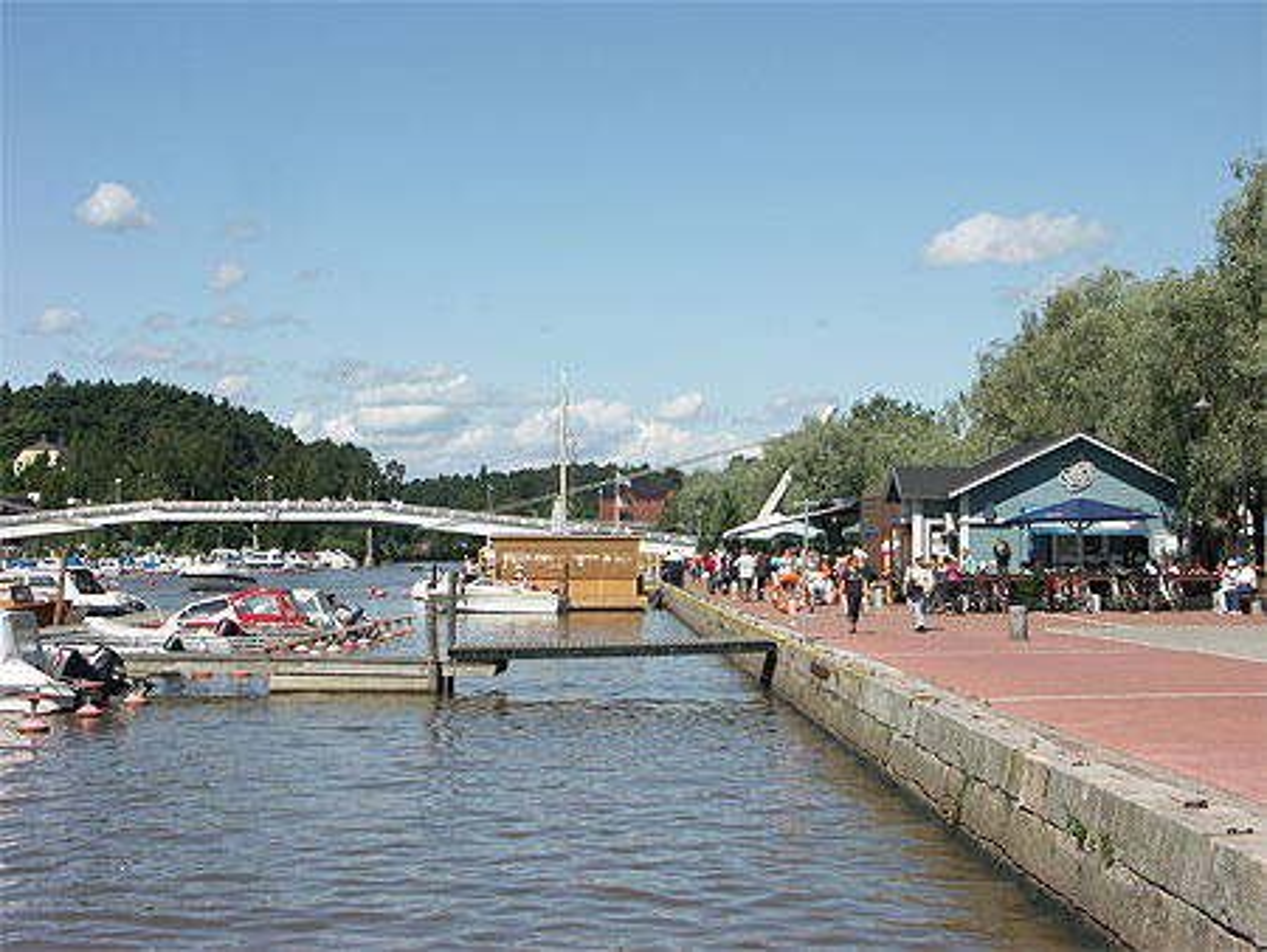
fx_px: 2307
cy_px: 476
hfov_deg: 30.7
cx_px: 634
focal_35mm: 63
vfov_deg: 23.3
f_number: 8
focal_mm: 16.07
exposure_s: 1/400
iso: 64
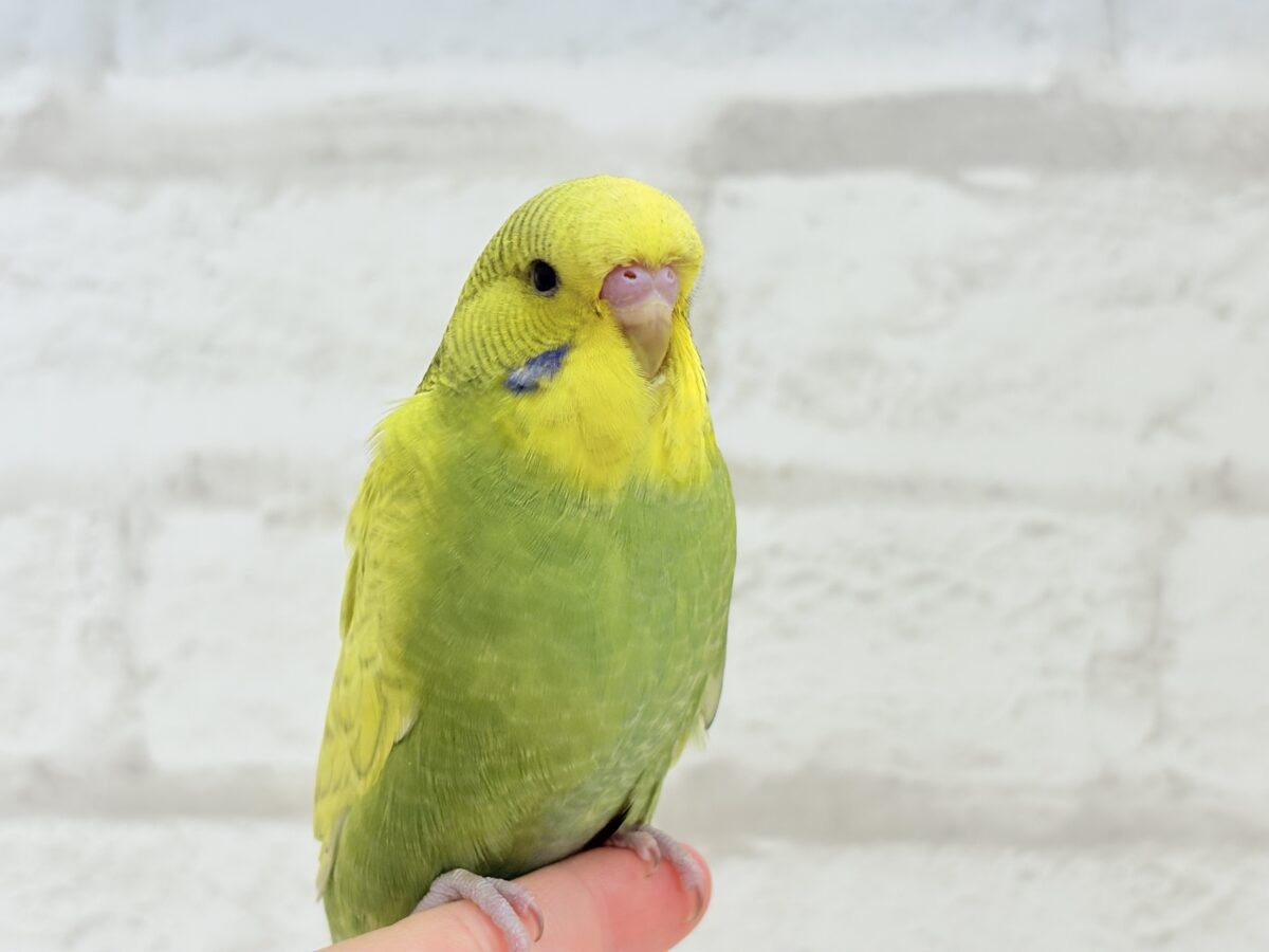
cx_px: 634
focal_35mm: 52
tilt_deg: +3.6
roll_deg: -0.5
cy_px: 476
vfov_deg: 28.0
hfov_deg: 36.8
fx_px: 1906
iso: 64
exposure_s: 1/100
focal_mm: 5.96
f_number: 1.6
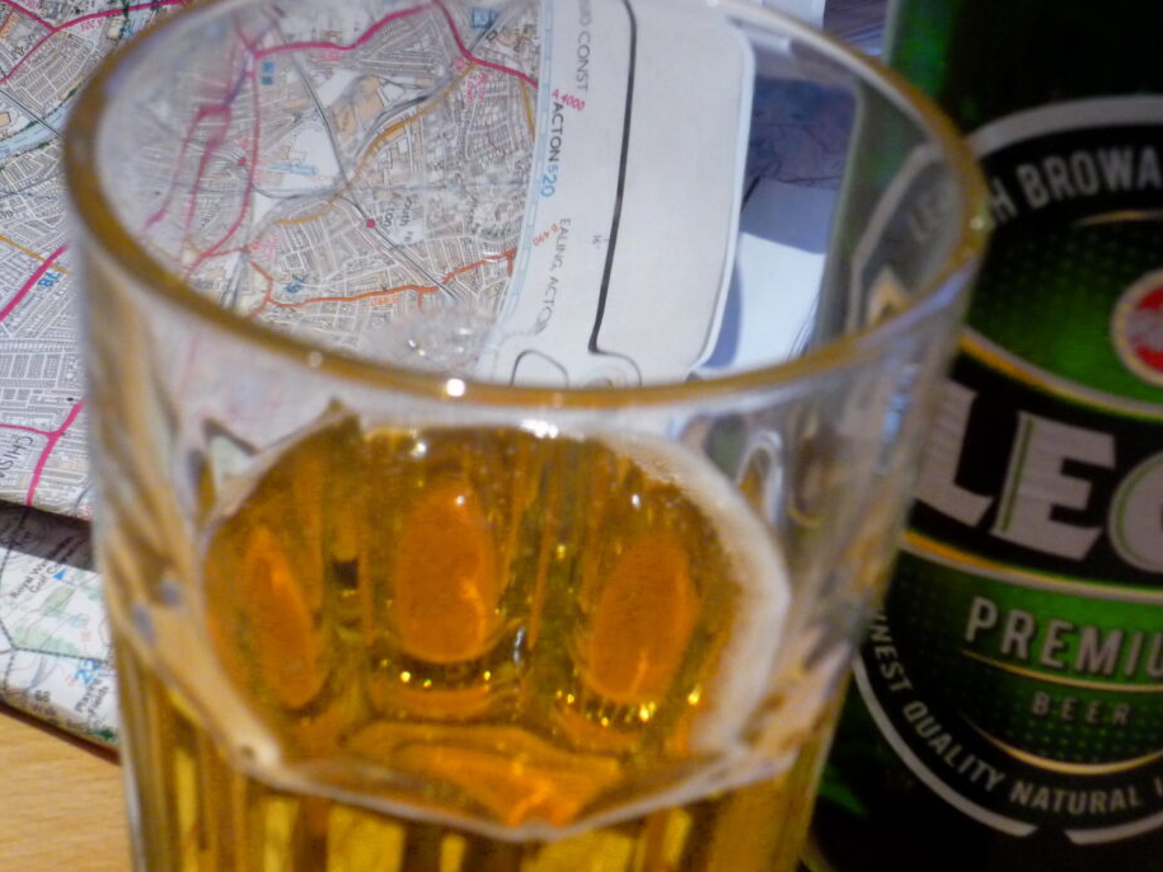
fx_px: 2519
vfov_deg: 19.6
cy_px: 423
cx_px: 566
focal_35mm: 75
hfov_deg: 26.0
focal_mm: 11.1
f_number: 3.9
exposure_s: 1/30
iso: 400
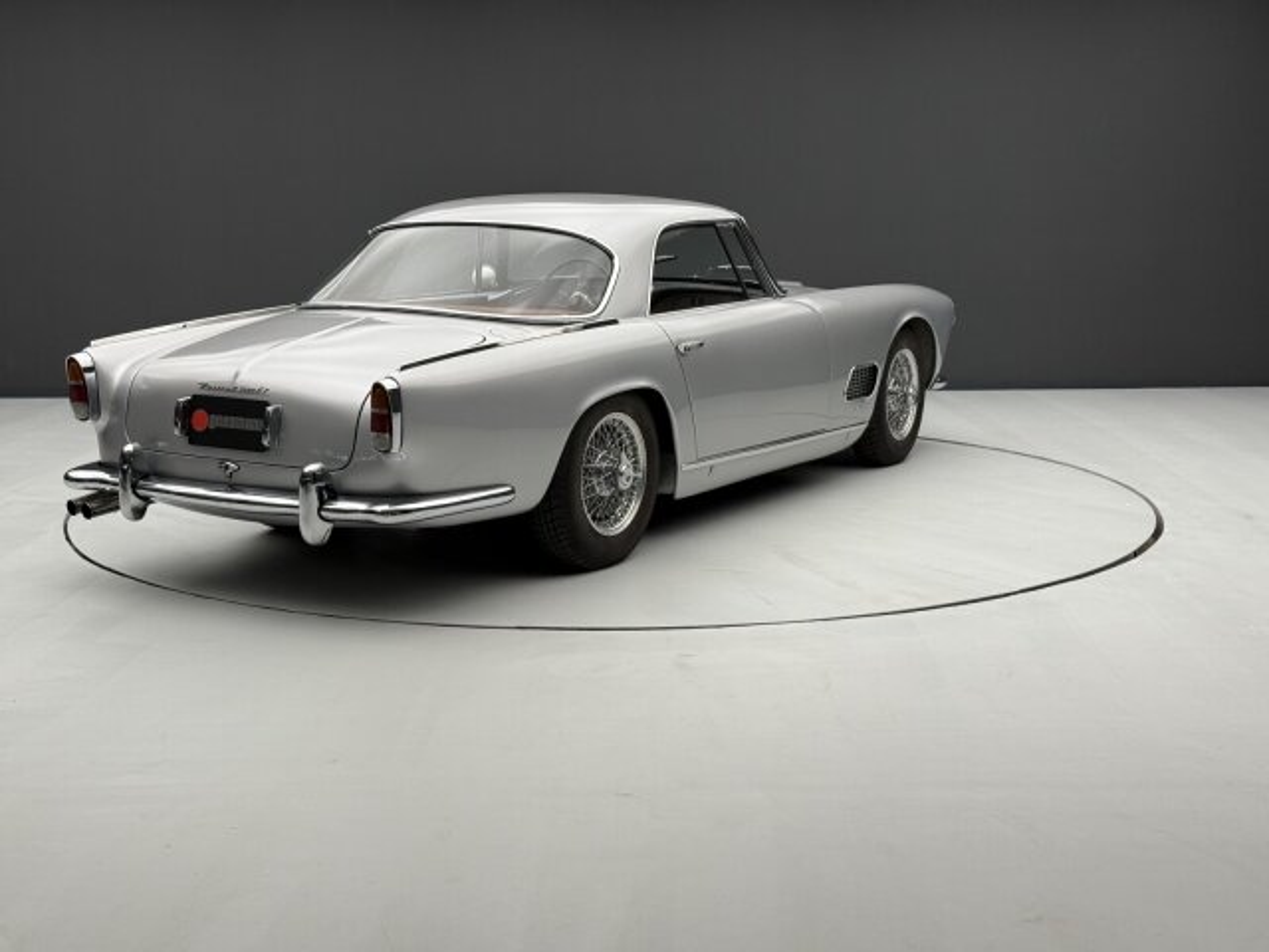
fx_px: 1760
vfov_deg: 30.3
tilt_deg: -9.9
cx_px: 634
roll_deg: +0.3
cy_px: 476
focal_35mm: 48
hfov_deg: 39.7
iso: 80
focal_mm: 6.76
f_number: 1.78
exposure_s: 1/99
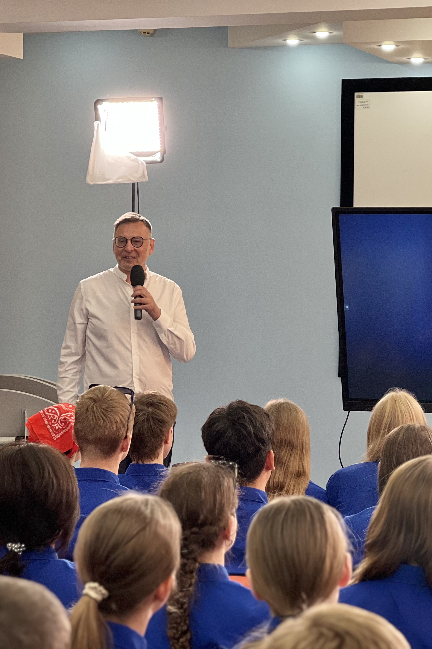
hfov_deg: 12.8
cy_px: 325
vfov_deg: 19.1
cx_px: 300
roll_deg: -0.3
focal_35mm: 107
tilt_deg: +1.1
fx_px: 1926
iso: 125
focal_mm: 9
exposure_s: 1/121
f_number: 2.8
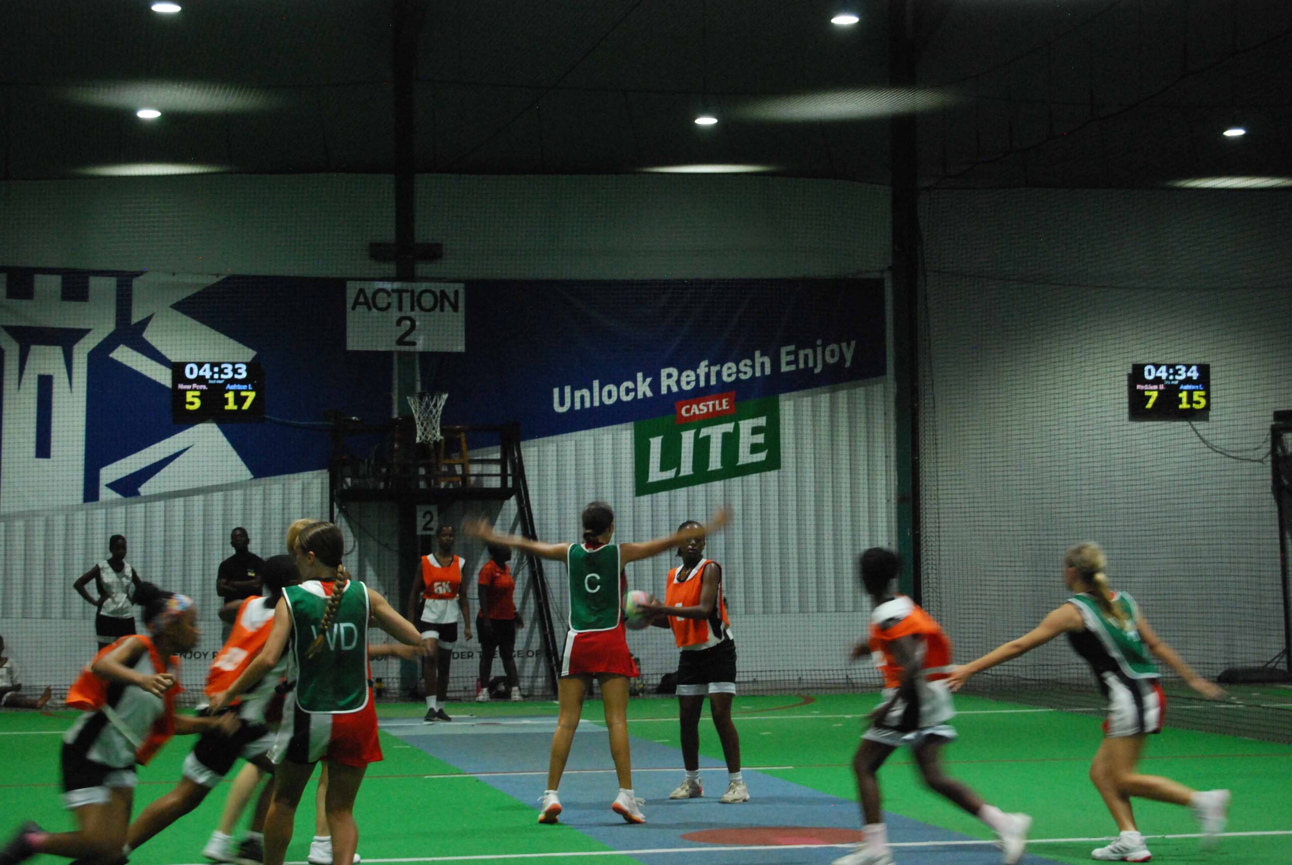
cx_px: 646
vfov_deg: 16.6
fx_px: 2965
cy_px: 432
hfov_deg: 24.6
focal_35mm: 82
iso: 1600
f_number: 5.6
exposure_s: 1/60
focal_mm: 55
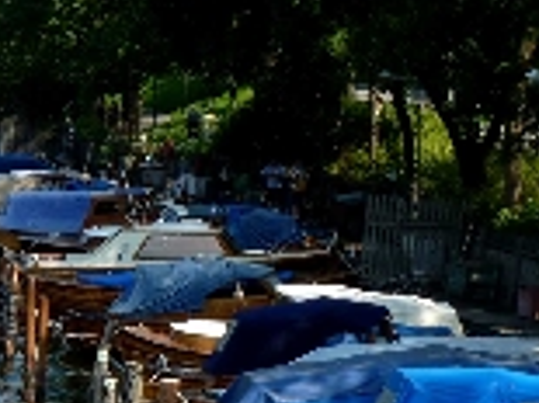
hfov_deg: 9.3
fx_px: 3190
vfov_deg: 7.2
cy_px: 448
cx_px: -369
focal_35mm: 205
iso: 80
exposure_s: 1/250
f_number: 5
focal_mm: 9.5
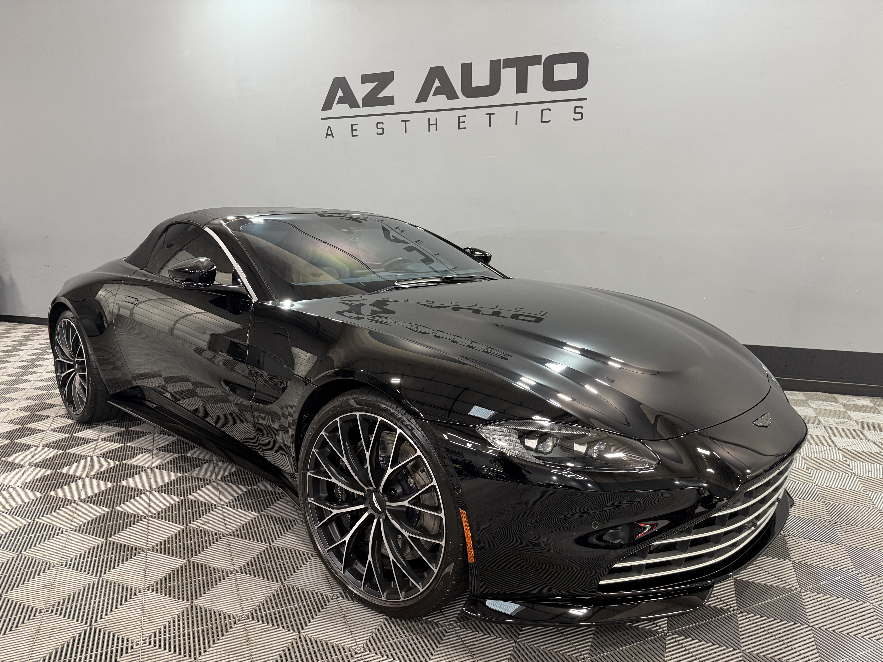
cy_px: 331
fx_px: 612
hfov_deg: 71.6
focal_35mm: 24
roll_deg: +0.0
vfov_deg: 56.8
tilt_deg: -10.0
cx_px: 442
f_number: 1.78
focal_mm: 6.76
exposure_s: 1/60
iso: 250
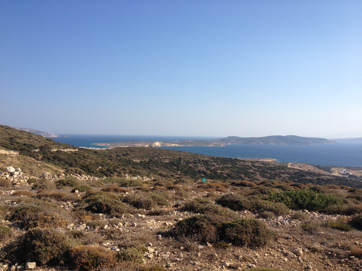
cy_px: 136
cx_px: 181
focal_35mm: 35
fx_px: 366
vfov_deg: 40.7
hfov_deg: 52.6
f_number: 2.4
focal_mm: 4.28
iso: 50
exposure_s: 1/1905
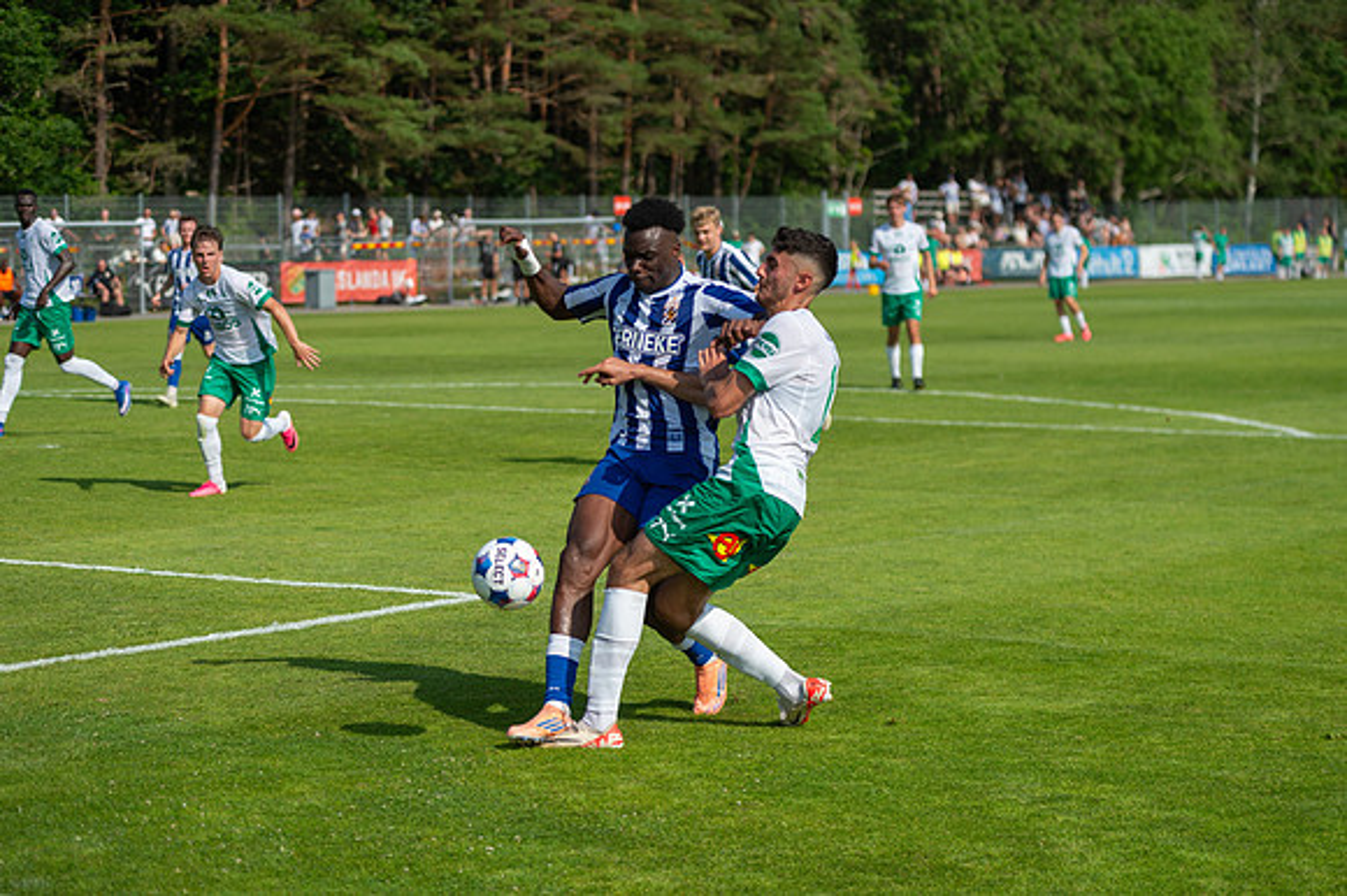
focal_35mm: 88
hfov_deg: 23.1
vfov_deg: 15.5
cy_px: 448
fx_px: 3289
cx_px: 674
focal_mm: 86
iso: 100
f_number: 3.2
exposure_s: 1/2000
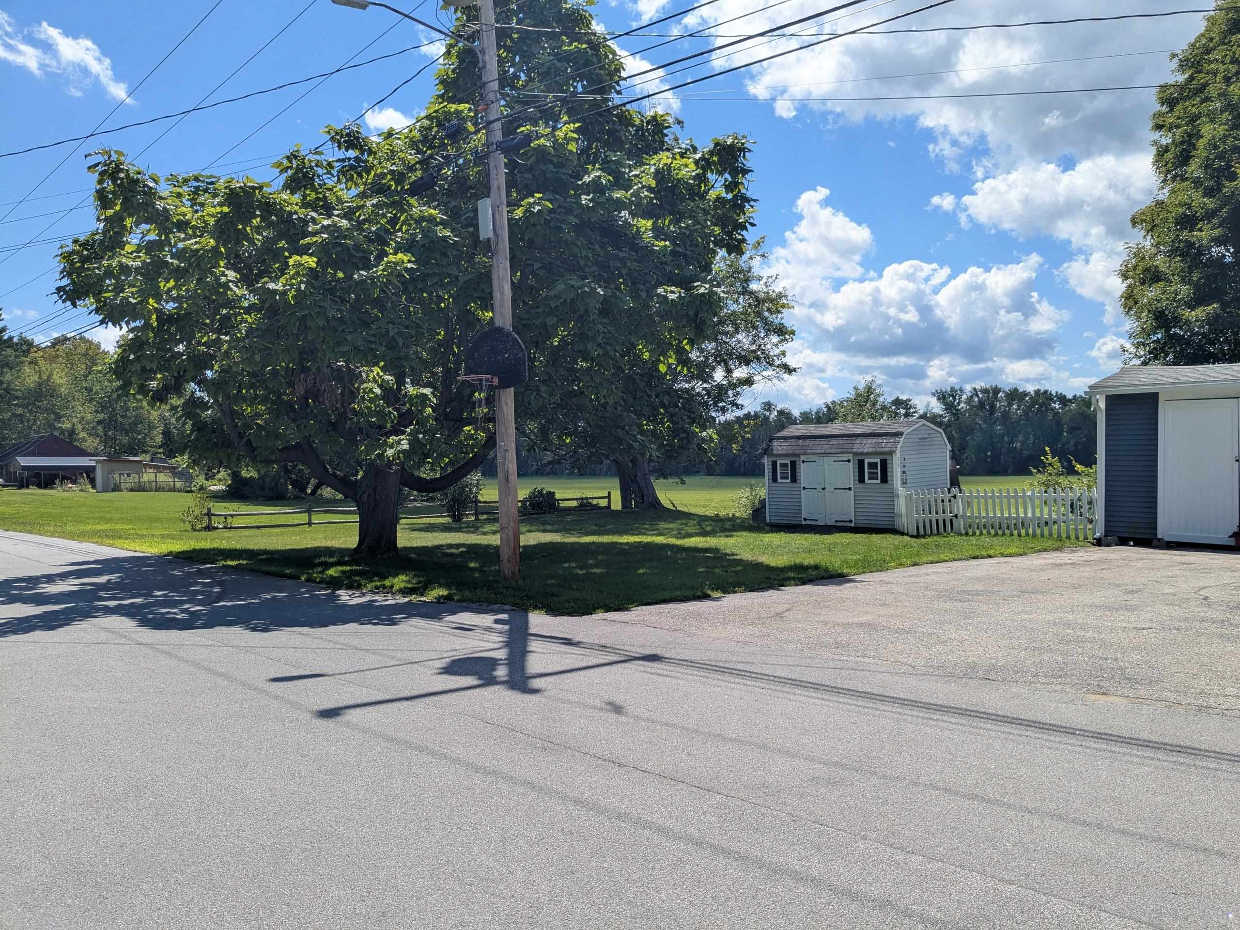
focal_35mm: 27
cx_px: 620
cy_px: 465
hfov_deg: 65.3
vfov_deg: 51.4
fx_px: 967
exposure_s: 1/3891
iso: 54
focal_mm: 4.38
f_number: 1.73
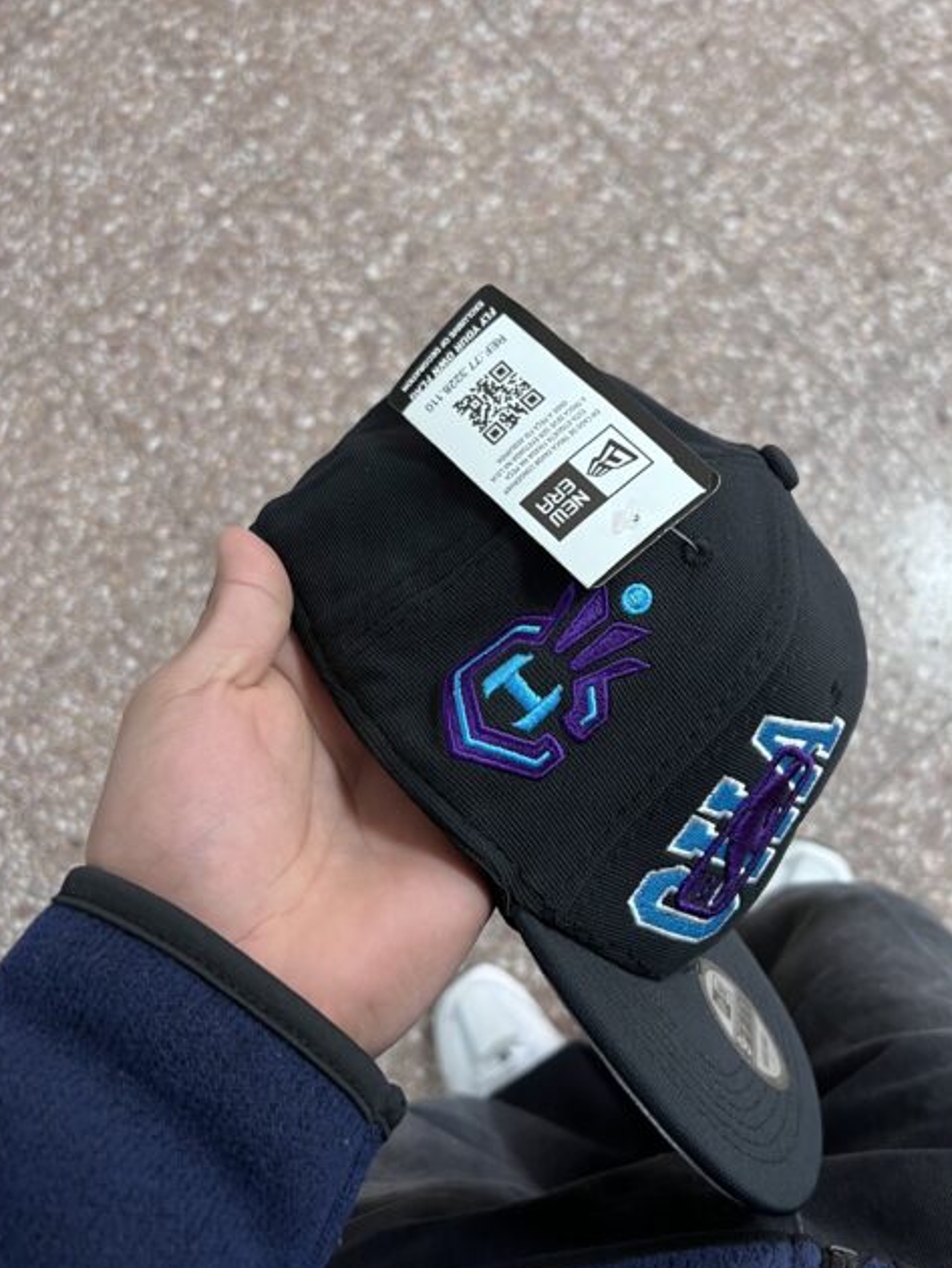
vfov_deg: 55.3
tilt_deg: -78.1
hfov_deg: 42.7
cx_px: 582
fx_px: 1209
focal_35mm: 33
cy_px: 620
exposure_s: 1/50
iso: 64
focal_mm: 5.7
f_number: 1.5
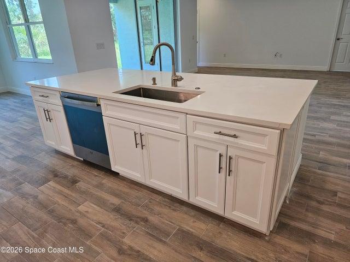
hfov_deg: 73.9
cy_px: 131
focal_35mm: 23
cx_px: 175
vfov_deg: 58.9
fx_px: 233
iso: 80
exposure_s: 1/120
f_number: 1.7
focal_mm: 6.3
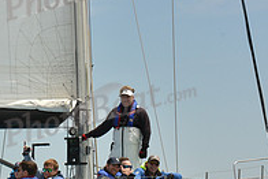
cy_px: 202
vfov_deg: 4.2
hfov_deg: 6.3
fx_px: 2429
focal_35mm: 326
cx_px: -66
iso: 320
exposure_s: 1/800
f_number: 13
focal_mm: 110
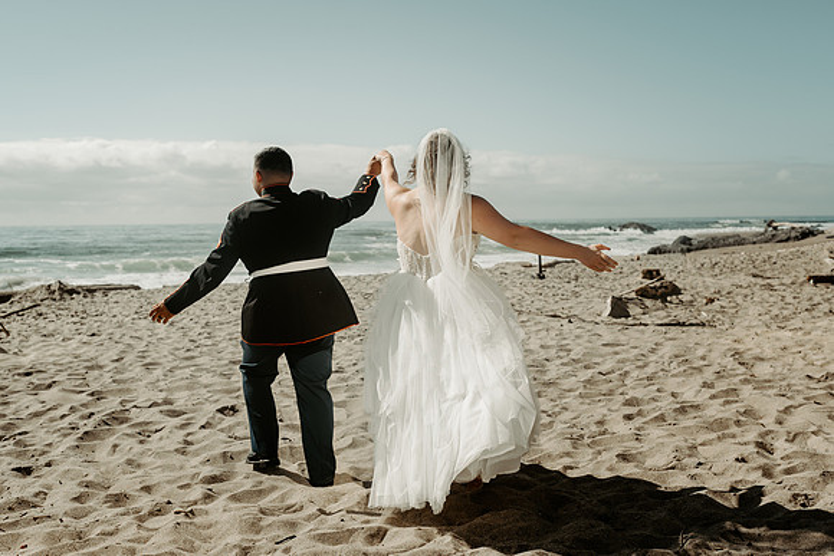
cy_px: 278
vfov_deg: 35.2
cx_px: 417
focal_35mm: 38
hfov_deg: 50.8
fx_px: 878
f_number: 4
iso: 100
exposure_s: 1/3200
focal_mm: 35
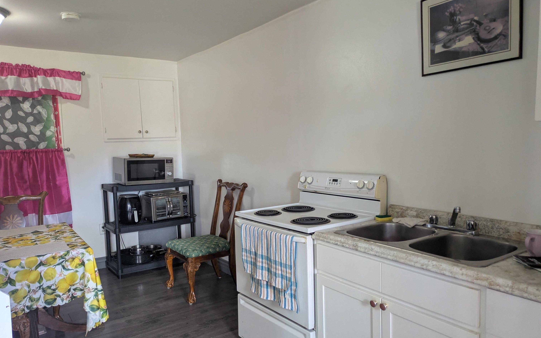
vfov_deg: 46.0
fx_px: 398
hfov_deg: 68.4
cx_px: 266
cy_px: 176
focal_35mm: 27
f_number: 1.89
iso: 476
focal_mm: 5.43
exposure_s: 1/60
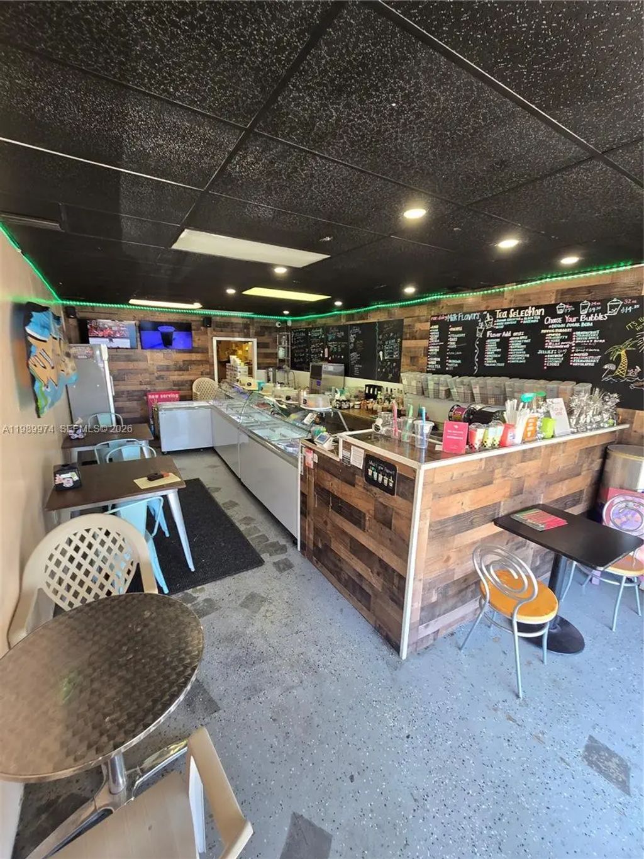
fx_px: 322
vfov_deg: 106.2
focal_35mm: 13
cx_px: 322
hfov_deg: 89.9
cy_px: 430
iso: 160
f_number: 2.2
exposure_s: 1/60
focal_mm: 2.2
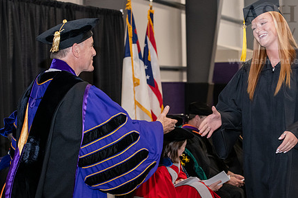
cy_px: 75
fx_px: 778
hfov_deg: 21.6
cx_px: 197
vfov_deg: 14.5
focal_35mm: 94
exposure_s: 1/200
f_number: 5
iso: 2500
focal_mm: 70
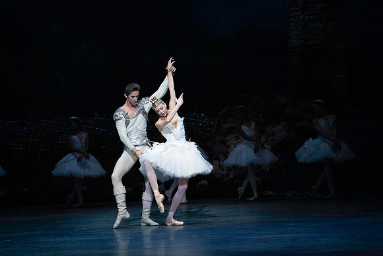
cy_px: 128
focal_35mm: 200
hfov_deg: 10.3
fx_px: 2128
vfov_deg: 6.9
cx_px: 192
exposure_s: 1/400
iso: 25600
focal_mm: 200
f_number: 5
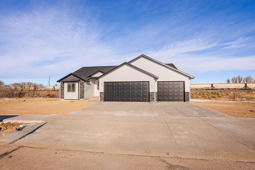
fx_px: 113
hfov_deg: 96.7
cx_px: 128
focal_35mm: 16
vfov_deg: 73.8
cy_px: 85
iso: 1000
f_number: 8
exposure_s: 1/8000
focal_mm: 11
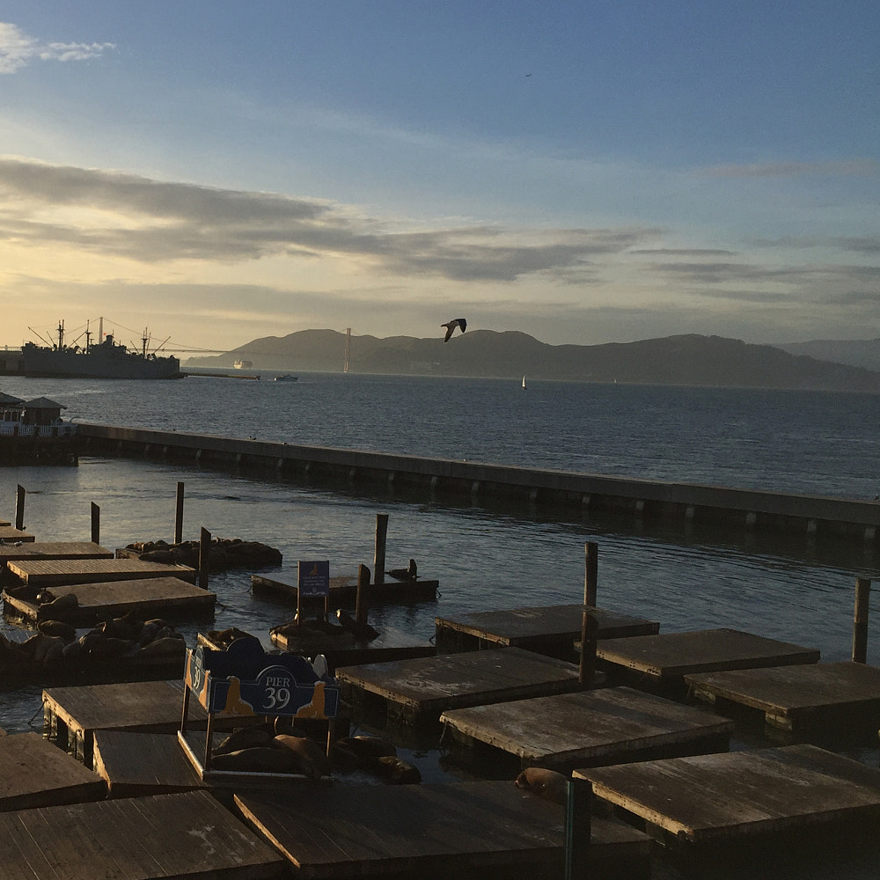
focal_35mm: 41
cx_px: 182
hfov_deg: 39.4
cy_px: 386
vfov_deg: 40.9
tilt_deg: -1.7
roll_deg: -3.0
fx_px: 1179
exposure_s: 1/2198
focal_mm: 4.15
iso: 32
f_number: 2.2
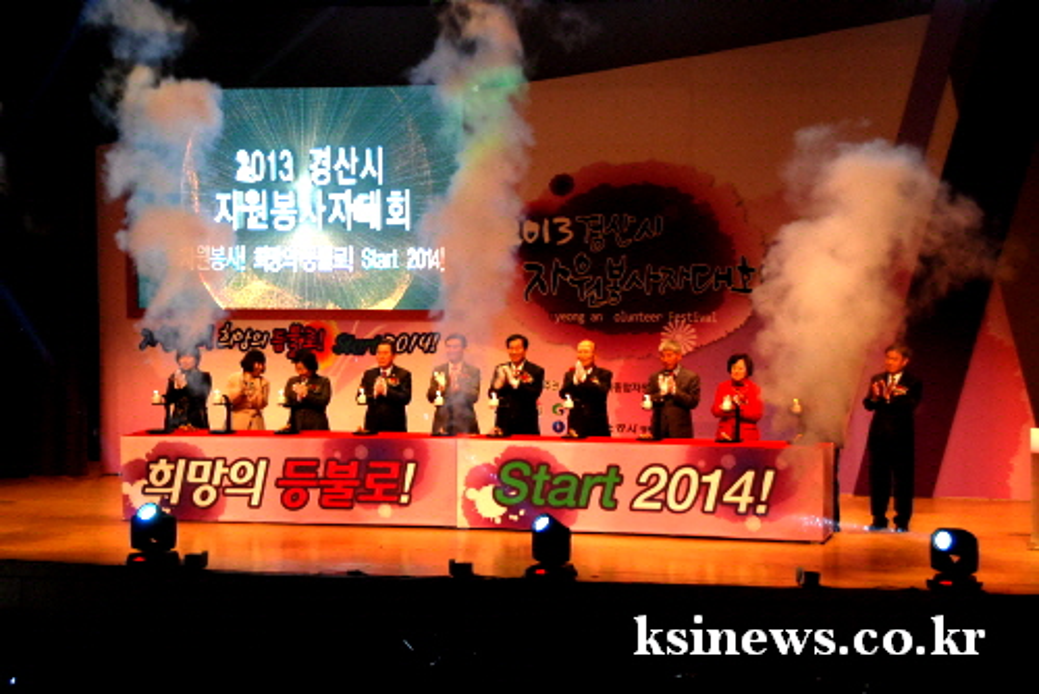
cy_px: 347
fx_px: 2079
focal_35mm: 72
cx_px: 520
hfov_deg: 28.1
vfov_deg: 19.0
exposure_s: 1/50
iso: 800
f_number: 4.8
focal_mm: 48
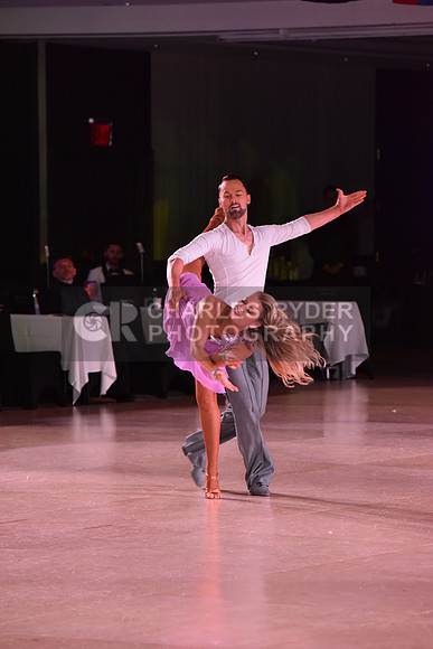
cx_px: 216
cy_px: 324
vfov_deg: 11.1
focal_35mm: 185
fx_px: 3335
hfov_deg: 7.4
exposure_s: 1/320
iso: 2500
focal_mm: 185
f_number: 5.6
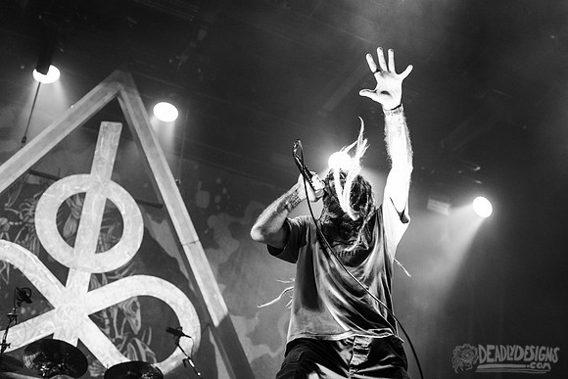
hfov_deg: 35.3
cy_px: 175
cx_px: 320
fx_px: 890
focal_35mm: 56
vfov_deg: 24.0
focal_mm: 50
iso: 3200
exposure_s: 1/320
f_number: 3.2
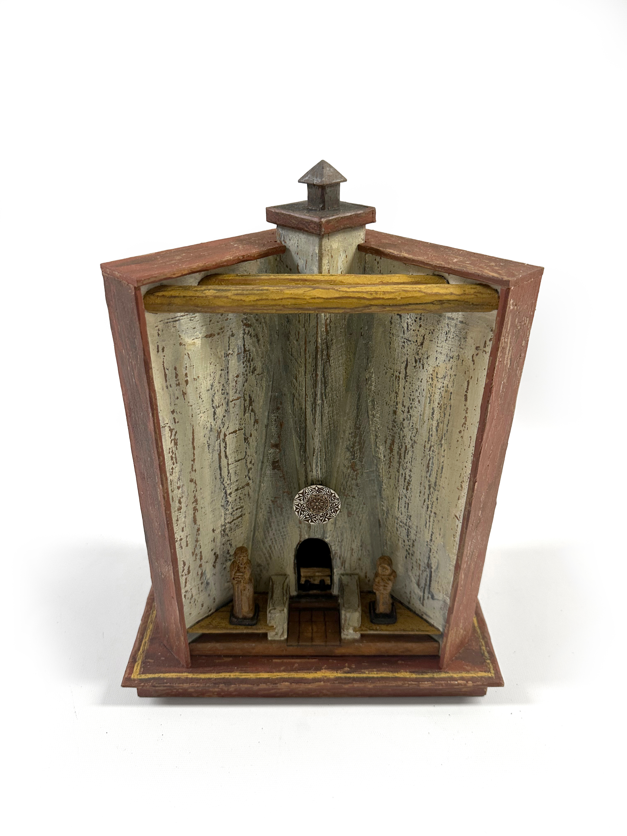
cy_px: 418
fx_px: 580
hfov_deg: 56.8
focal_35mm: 24
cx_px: 314
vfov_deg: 71.6
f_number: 1.78
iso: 125
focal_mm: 6.86
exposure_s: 1/60
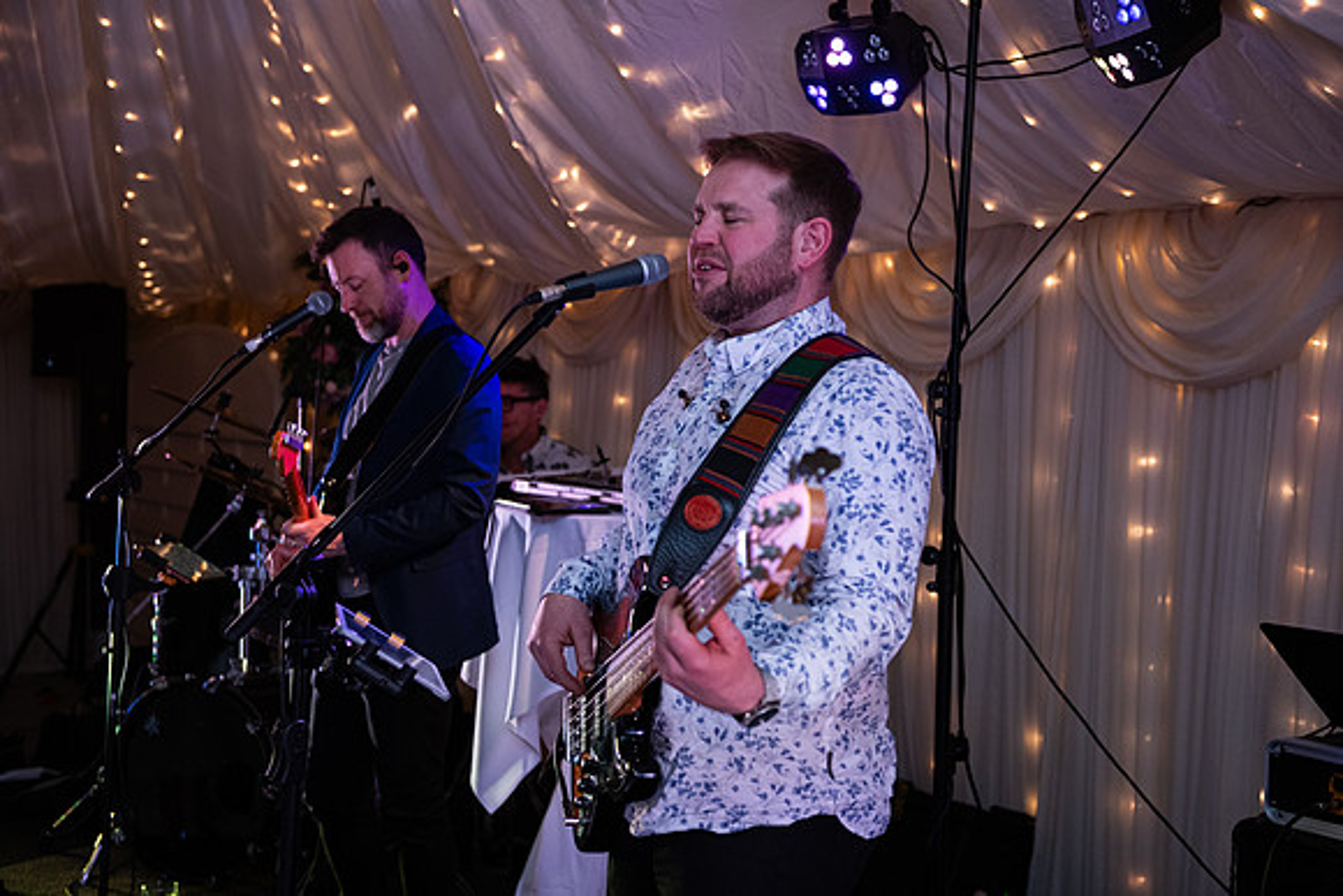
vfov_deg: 27.0
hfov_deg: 39.6
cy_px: 448
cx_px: 672
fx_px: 1866
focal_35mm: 50
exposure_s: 1/160
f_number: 3.5
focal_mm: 50
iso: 1000
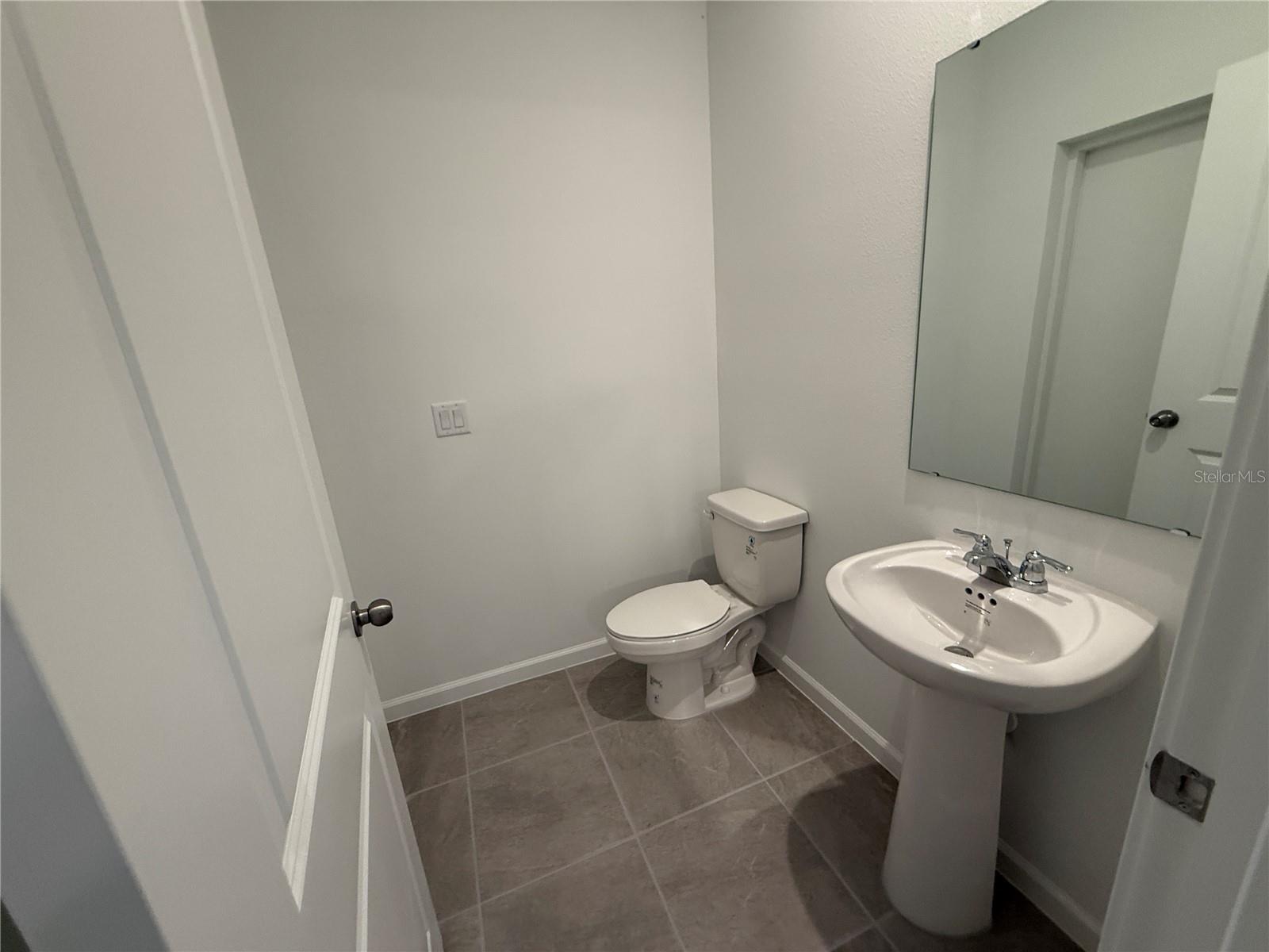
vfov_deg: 85.7
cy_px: 476
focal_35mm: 14
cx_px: 634
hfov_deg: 102.1
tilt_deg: -16.4
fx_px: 513
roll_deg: +4.8
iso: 200
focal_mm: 2.22
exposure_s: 1/120
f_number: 2.2
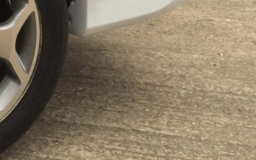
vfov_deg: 16.3
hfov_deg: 25.2
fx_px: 538
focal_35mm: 77
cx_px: -10
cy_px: -30
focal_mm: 4.15
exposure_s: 1/120
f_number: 2.2
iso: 40
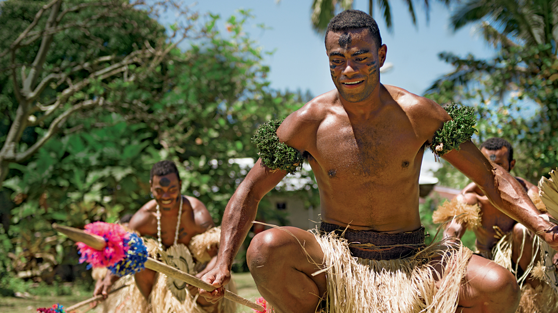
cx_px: 308
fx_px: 1065
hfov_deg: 29.3
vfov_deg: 16.7
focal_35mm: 72
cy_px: 203
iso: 100
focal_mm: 55
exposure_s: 1/1250
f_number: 2.8
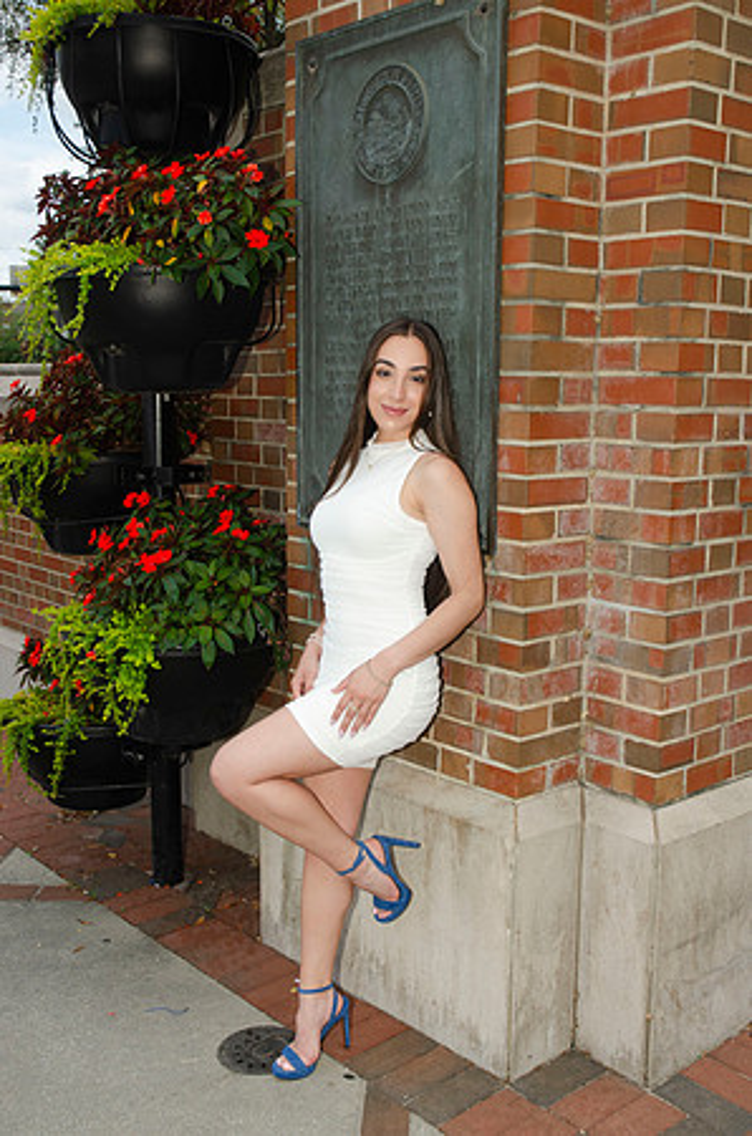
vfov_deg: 51.4
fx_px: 1180
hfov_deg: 35.3
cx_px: 376
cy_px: 568
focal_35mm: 38
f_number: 7.1
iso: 100
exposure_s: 1/250
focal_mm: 25
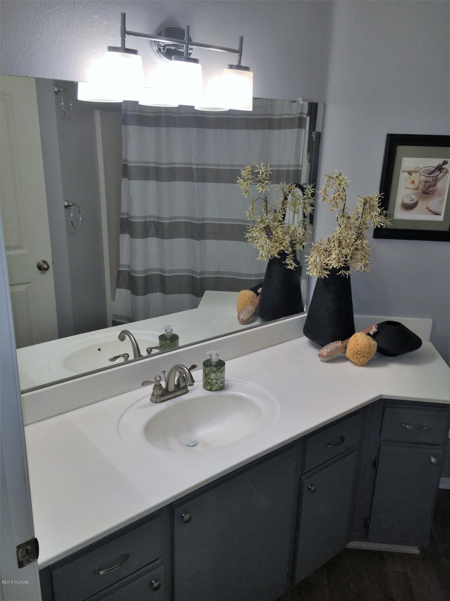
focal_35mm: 29
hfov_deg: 48.2
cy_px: 300
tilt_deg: -18.1
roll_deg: -0.7
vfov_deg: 61.7
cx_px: 225
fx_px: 503
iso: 25
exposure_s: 1/58
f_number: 2.2
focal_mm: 4.15
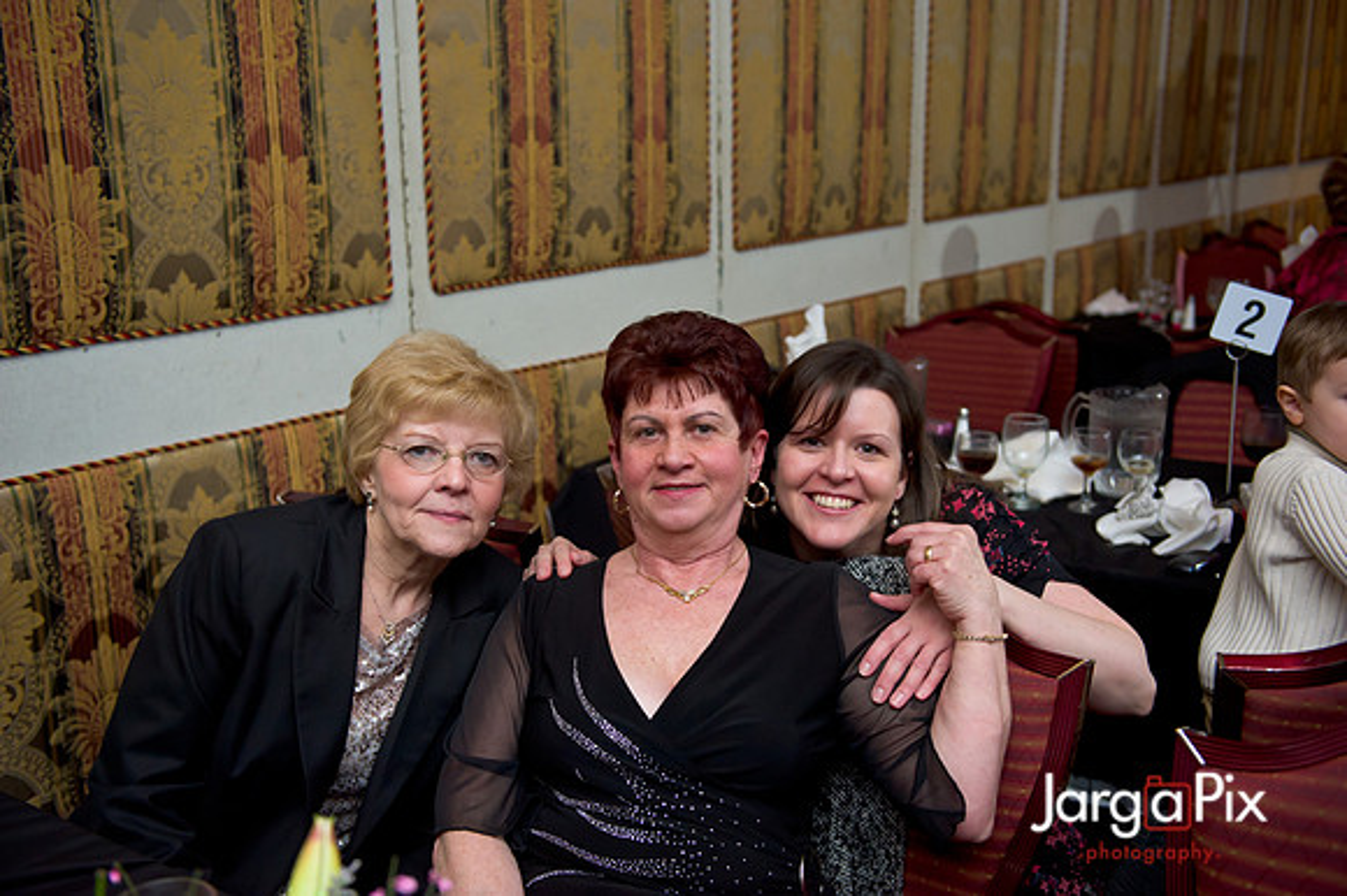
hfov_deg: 48.5
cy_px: 448
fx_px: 1496
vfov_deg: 33.4
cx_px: 674
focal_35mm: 40
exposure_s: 1/125
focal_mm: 40
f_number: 3.2
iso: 1600
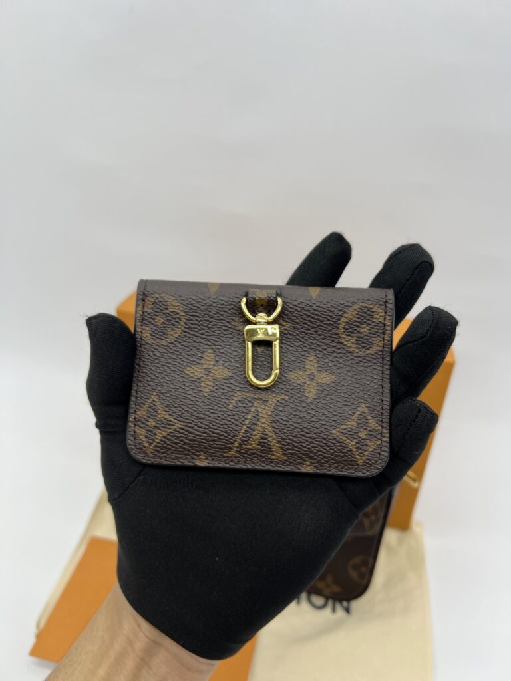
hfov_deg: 53.1
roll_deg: -1.9
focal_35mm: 26
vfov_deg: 67.3
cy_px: 340
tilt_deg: -35.3
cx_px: 256
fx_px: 512
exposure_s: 1/100
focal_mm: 5.7
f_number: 1.5
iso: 32
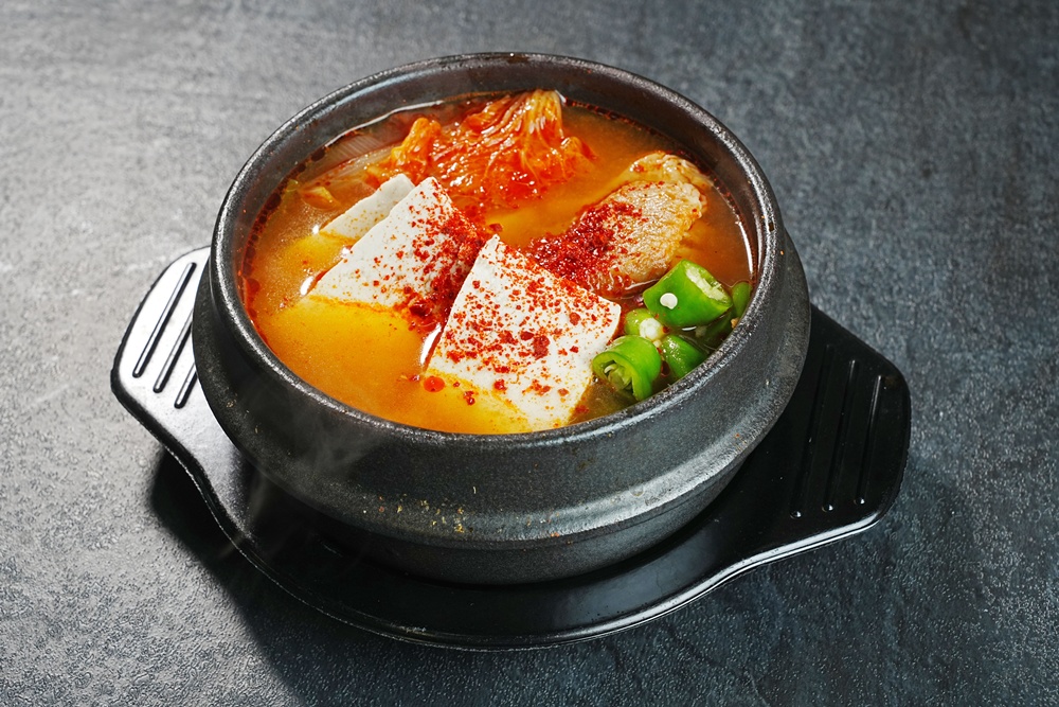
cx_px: 530
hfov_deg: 28.8
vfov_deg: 19.5
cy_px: 354
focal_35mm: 70
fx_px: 2059
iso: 400
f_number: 11
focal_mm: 70
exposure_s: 1/125
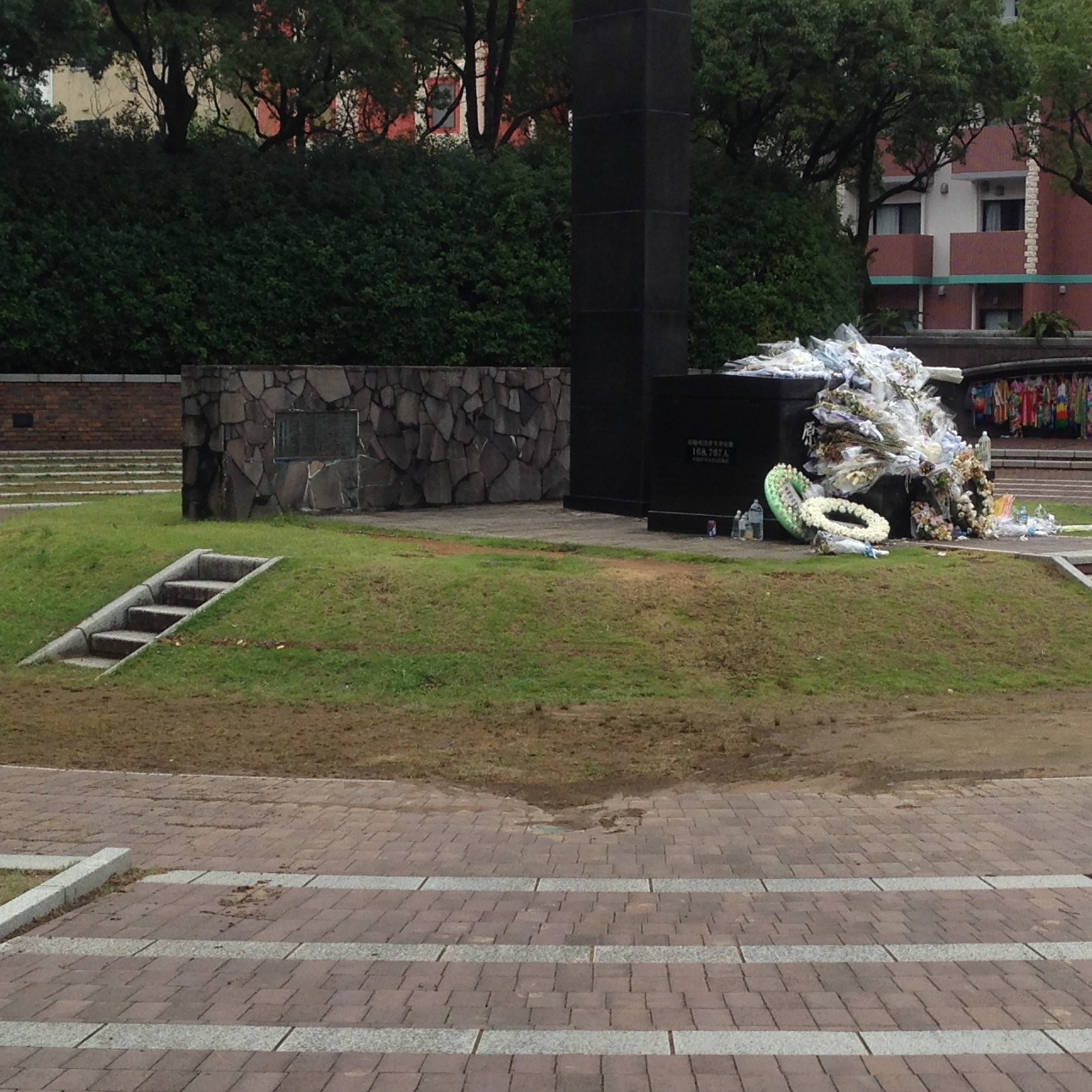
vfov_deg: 23.4
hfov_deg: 23.3
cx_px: 684
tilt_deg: -5.3
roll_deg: -0.7
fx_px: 2641
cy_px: 538
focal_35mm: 74
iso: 50
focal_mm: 4.12
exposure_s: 1/623
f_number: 2.4
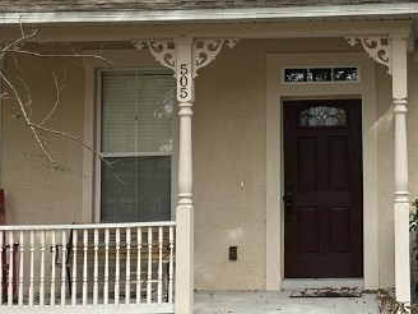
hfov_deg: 25.2
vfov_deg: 19.5
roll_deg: +0.2
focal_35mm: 75
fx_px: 906
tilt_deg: +4.1
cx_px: 378
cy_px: 79
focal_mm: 6.86
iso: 80
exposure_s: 1/1692
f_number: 1.78
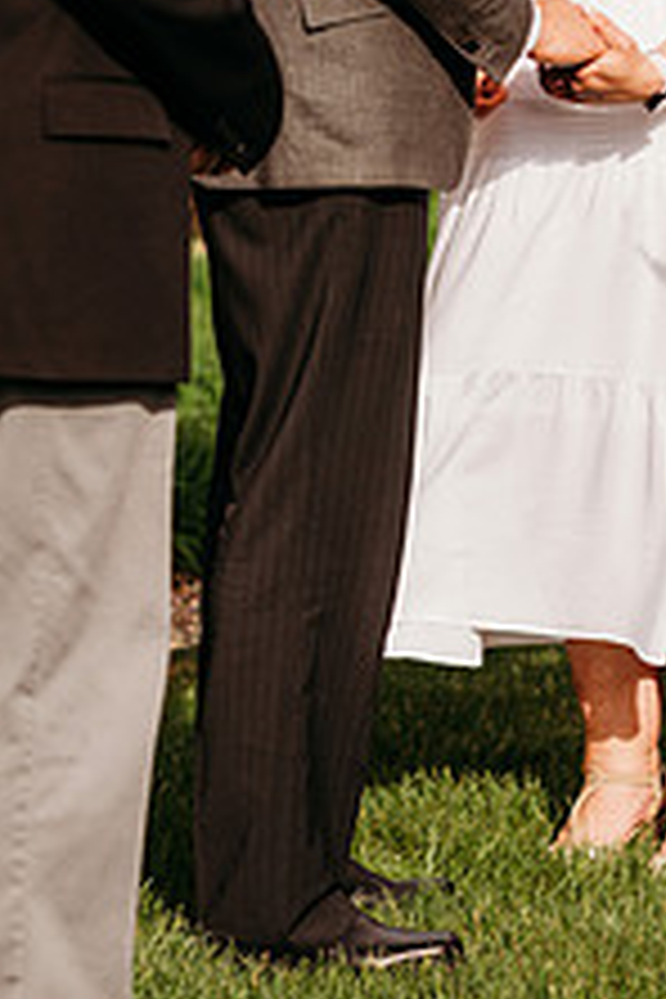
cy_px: 112
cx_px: 490
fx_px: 4773
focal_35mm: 172
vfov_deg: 11.9
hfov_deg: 8.0
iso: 200
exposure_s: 1/3200
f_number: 2.8
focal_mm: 85
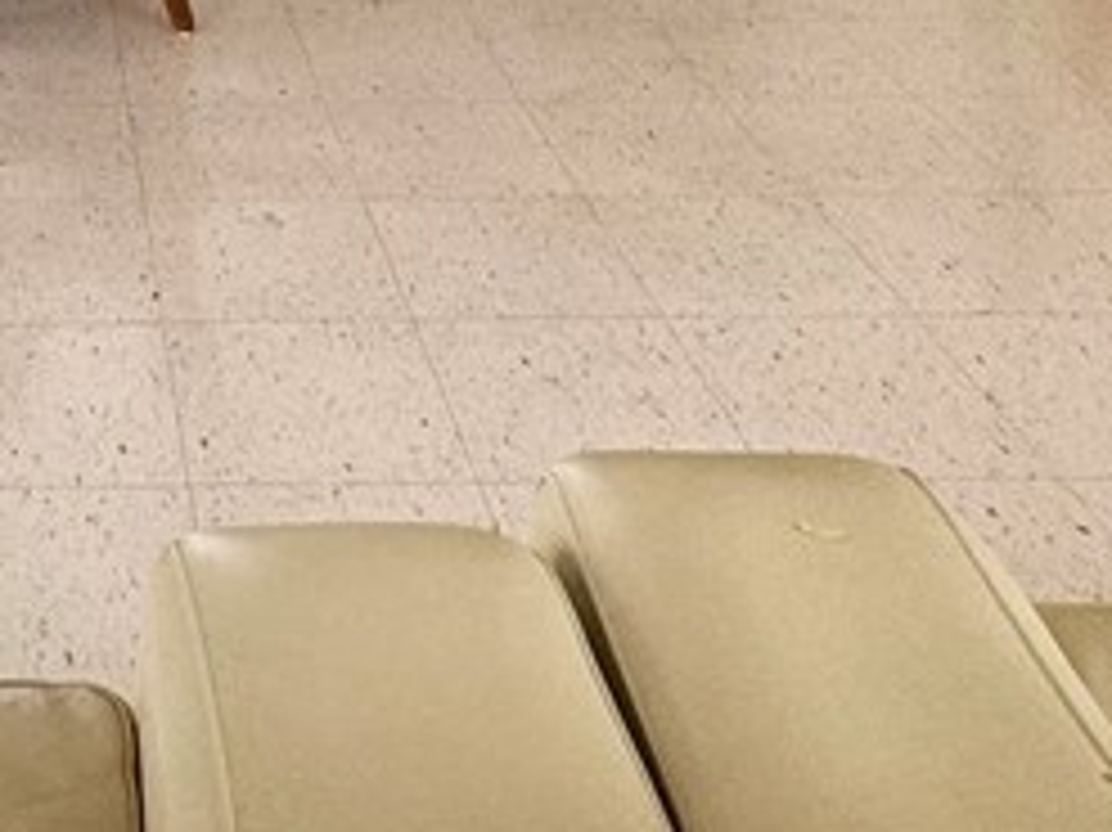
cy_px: -805
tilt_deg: +3.0
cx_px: -9
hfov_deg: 30.8
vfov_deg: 17.9
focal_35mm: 58
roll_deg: +1.0
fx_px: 1862
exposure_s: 1/99
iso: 80
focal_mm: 2.22
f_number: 2.2
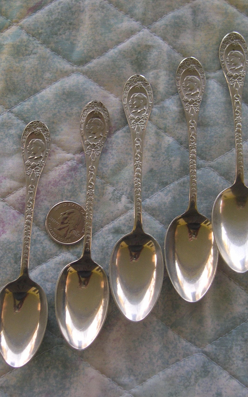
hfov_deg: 23.9
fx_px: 584
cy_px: 198
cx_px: 93
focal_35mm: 54
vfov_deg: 37.5
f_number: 2.8
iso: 100
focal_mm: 8
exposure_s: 1/89.7
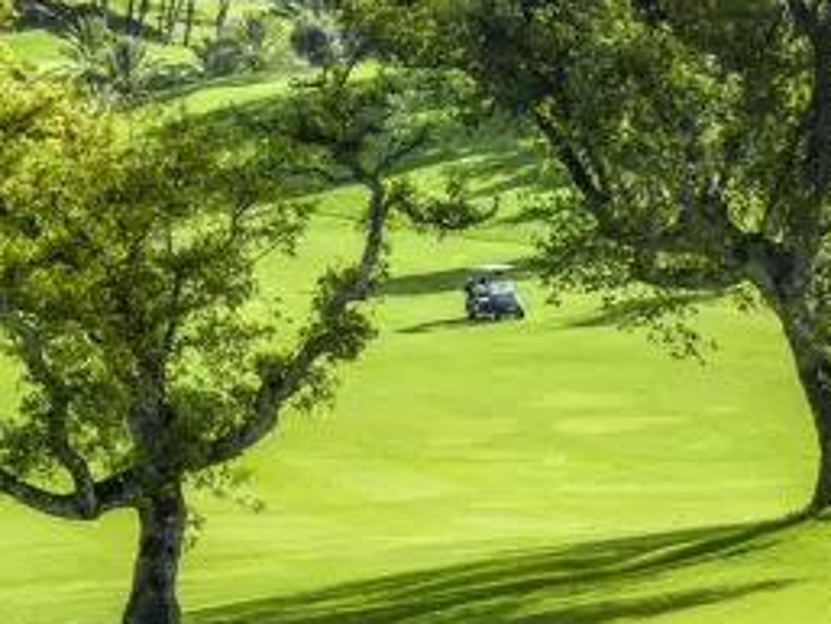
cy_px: 257
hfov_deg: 14.5
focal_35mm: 136
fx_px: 3266
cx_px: 382
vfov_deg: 10.9
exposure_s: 1/250
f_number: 4.7
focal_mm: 12.7
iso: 100
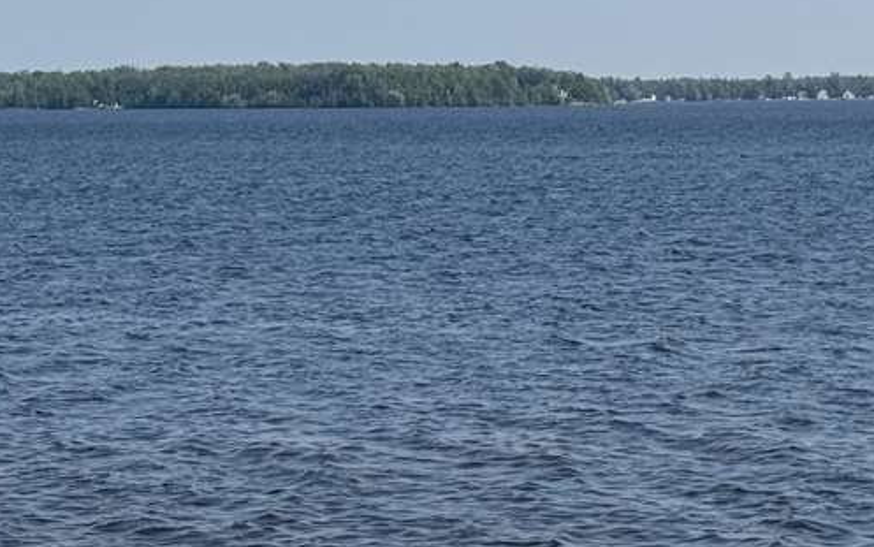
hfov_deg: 15.9
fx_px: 3121
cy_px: 185
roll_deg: +1.3
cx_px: 543
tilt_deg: -2.2
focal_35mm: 131
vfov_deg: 10.0
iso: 64
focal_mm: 6.76
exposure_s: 1/4975
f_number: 1.78
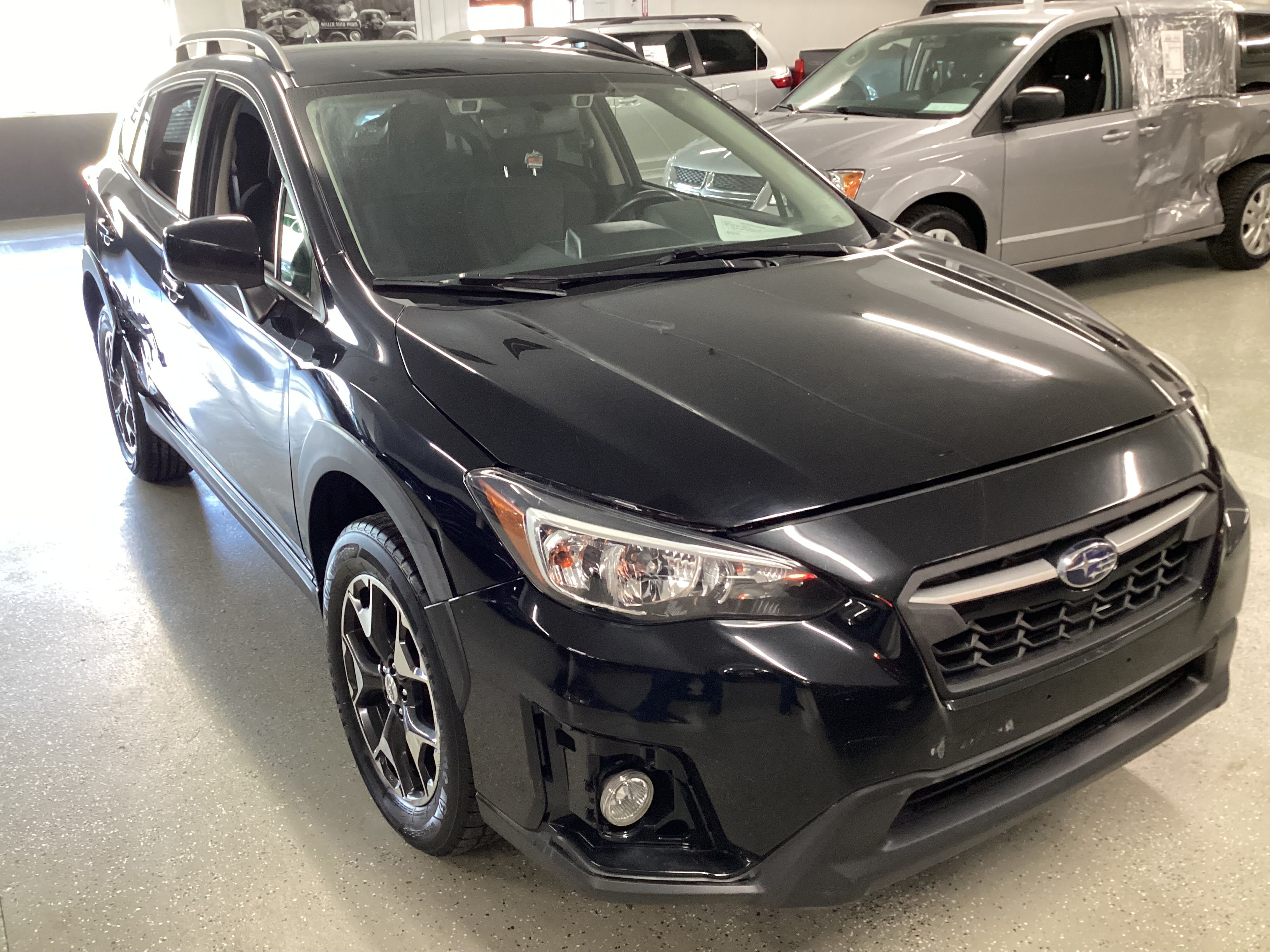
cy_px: 476
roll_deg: +1.8
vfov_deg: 45.4
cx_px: 635
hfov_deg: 58.4
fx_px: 1137
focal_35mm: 31
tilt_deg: -21.7
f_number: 2.4
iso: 320
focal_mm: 3.3
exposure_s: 1/40
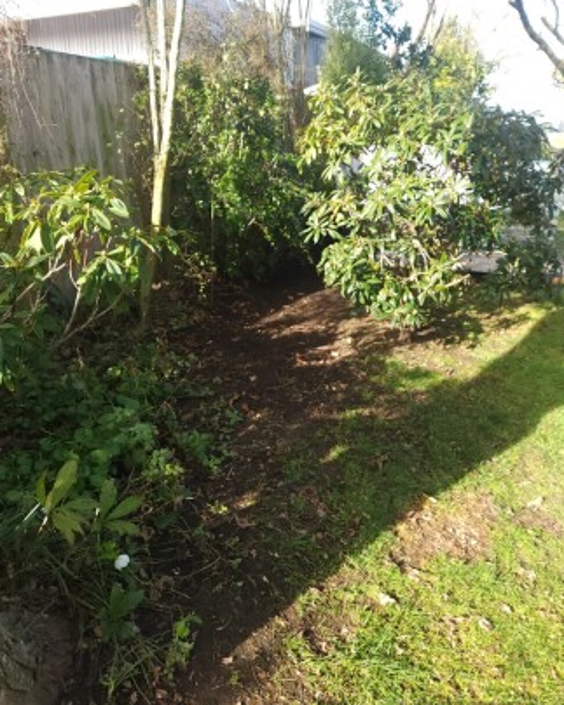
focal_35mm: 25
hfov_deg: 56.8
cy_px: 340
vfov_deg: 68.1
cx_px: 271
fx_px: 522
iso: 250
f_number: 1.8
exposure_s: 1/2000
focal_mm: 5.4
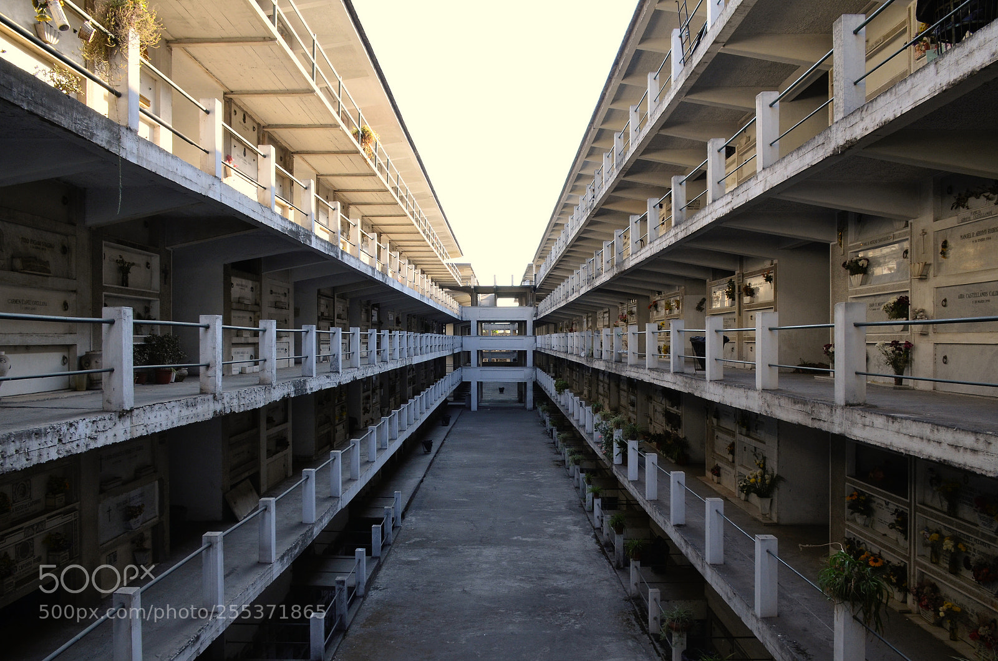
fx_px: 747
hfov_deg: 67.5
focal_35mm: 27
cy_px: 330
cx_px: 499
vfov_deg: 47.7
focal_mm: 18
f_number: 10
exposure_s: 1/100
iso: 400
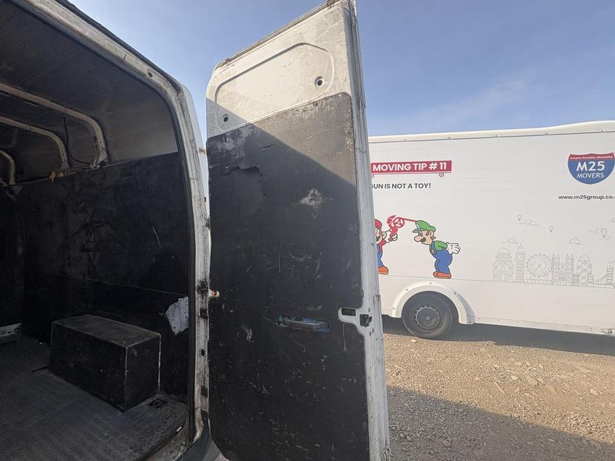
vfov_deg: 85.7
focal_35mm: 14
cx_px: 308
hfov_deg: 102.1
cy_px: 230
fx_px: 249
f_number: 2.2
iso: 40
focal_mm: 2.22
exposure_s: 1/544
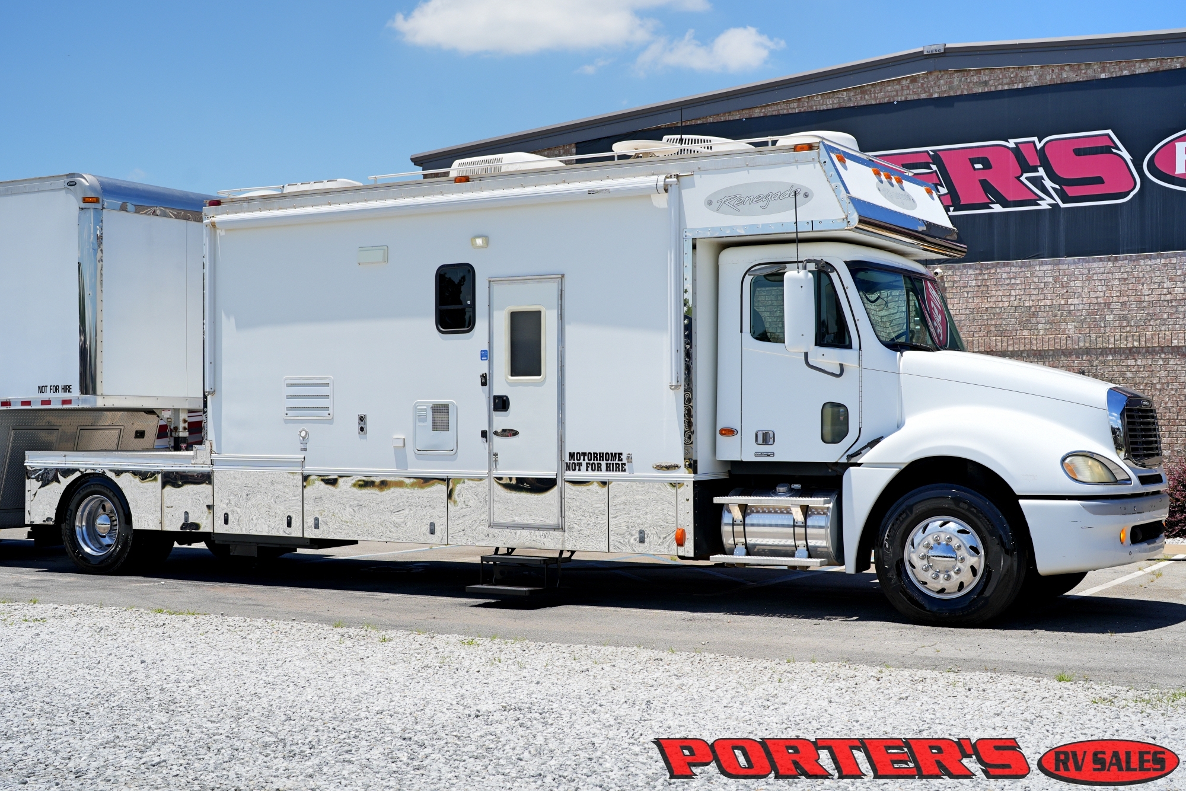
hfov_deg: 39.6
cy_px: 396
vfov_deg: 27.0
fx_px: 1647
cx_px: 593
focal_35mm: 50
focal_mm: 50
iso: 100
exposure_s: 1/500
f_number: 5.6
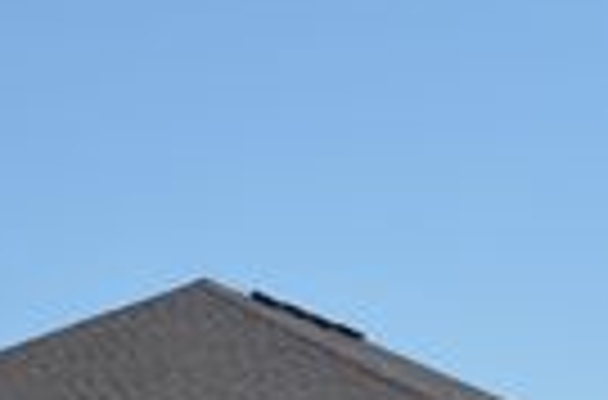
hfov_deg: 11.4
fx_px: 2996
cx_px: -72
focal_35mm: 178
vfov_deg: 7.5
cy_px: 649
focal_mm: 32
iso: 100
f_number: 8
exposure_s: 1/250
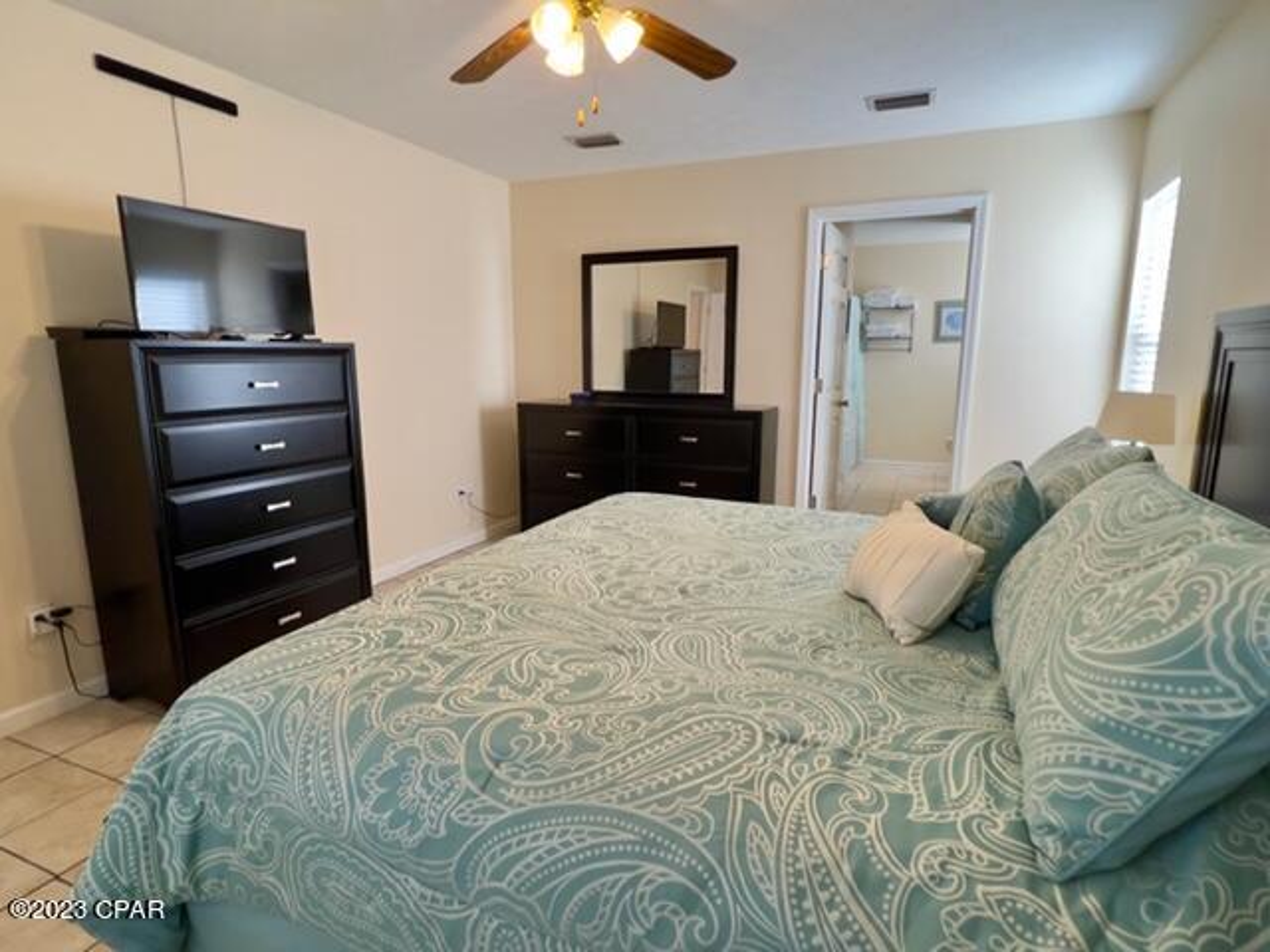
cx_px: 635
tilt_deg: -11.1
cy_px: 476
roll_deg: -2.0
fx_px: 477
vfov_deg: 89.9
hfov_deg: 106.2
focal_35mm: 13
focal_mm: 1.57
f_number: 1.8
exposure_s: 1/120
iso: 200
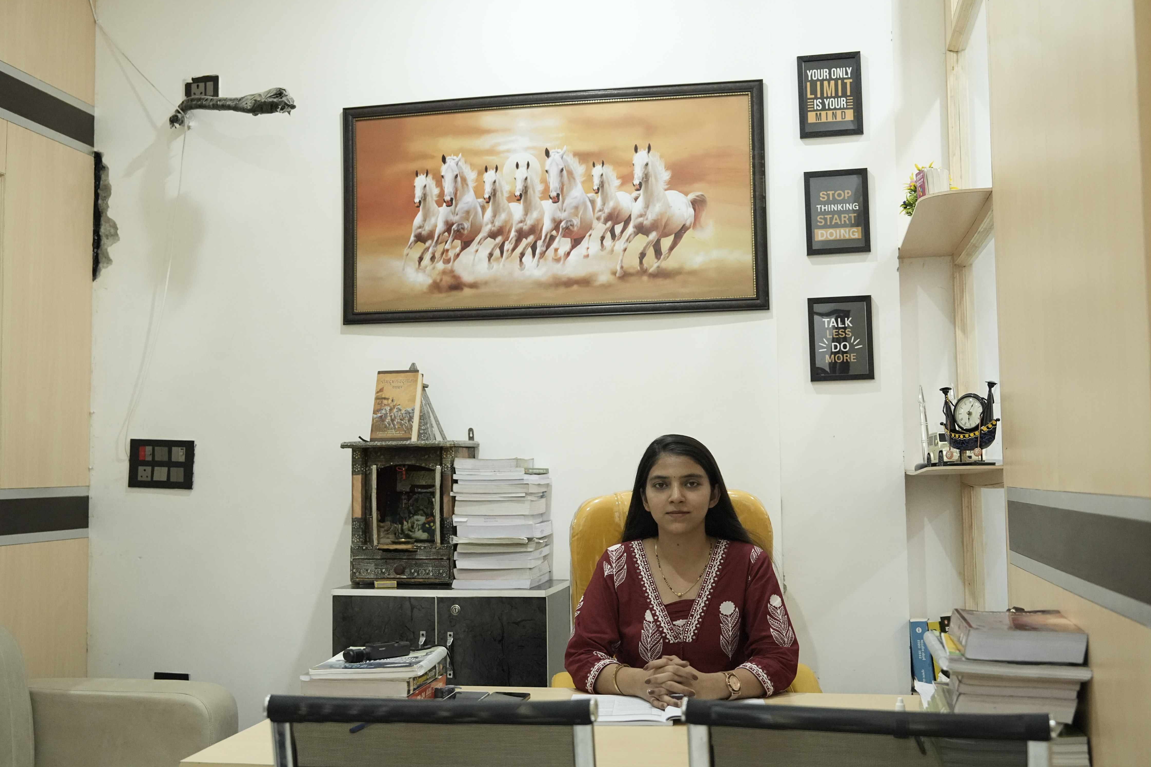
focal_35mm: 39
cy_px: 379
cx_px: 570
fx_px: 1247
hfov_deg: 49.6
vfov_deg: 34.2
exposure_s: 1/160
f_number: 4
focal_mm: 38
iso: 6400
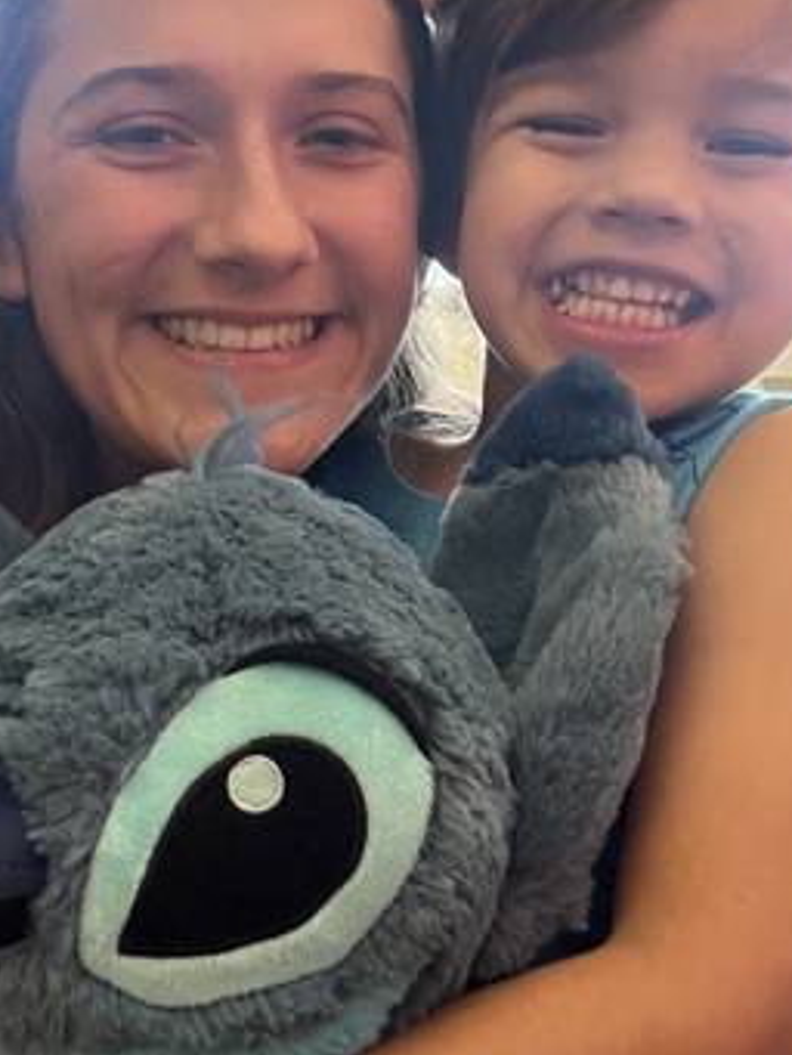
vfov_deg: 42.0
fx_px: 1341
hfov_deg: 32.8
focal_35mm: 44
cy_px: 297
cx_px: 329
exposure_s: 1/32
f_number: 2.2
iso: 400
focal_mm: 2.71
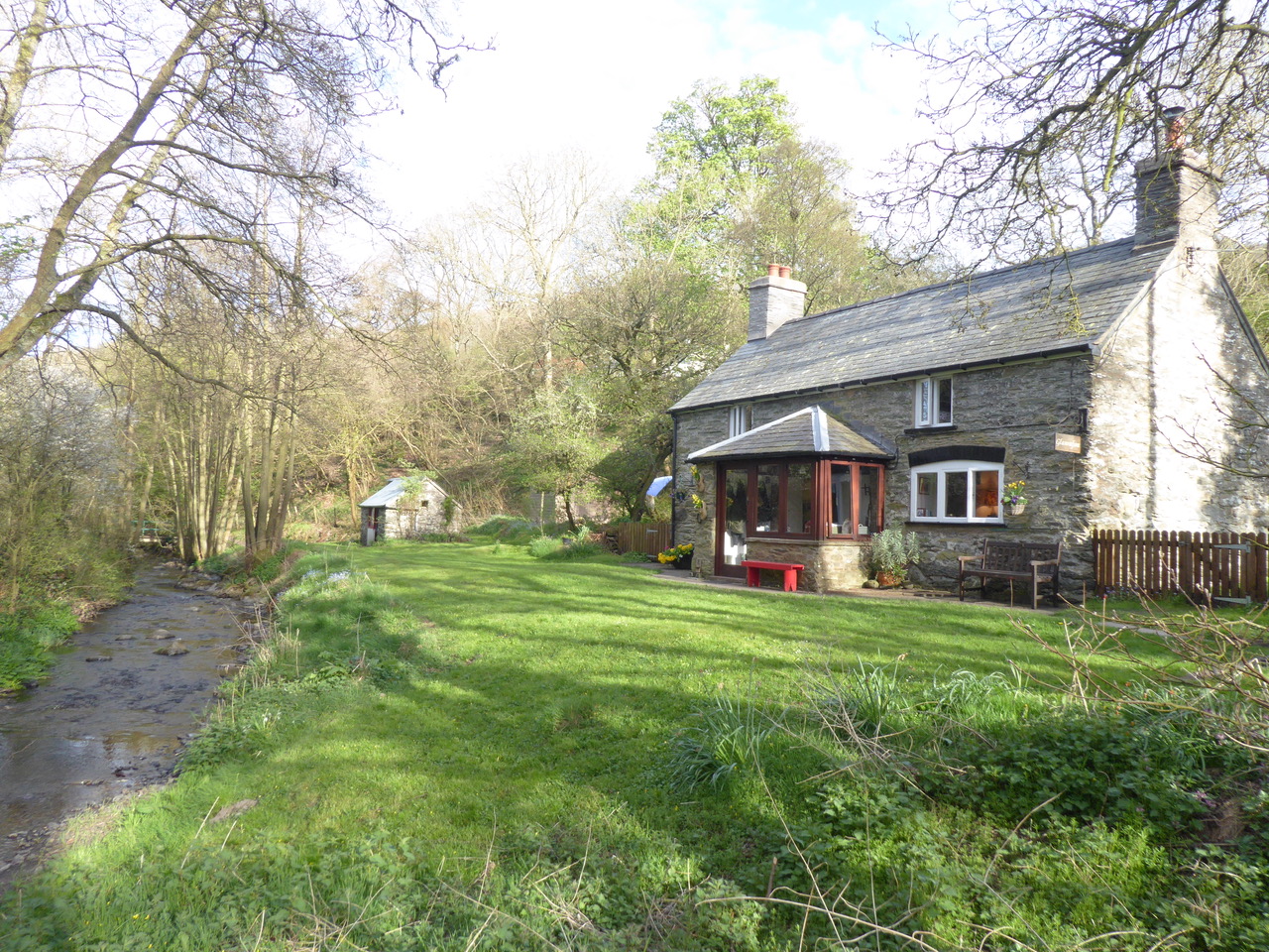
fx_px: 880
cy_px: 476
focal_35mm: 24
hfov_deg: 71.6
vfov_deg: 56.8
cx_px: 634
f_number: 3.3
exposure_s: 1/200
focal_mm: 4.3
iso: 100
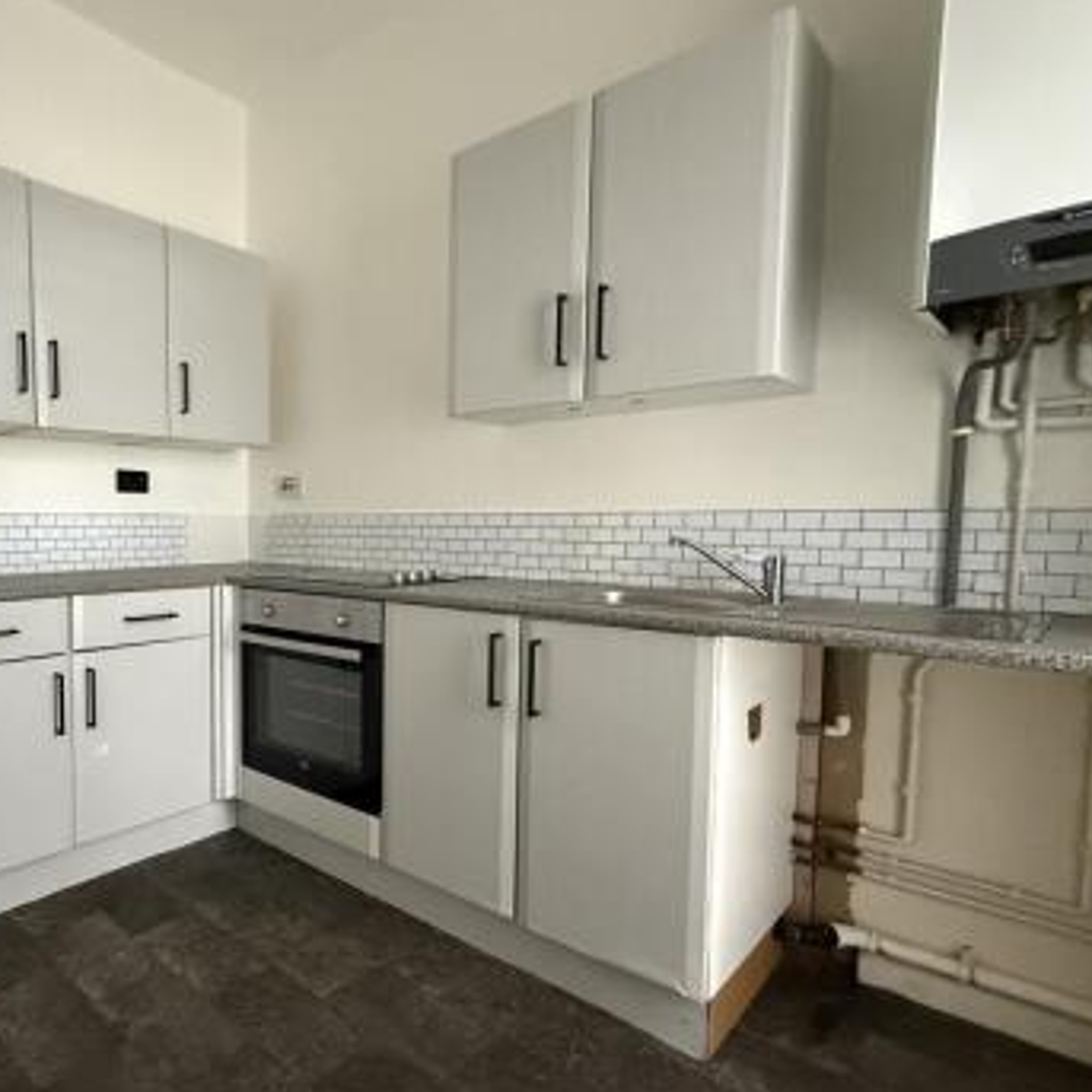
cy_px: 578
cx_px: 272
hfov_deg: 67.5
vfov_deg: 72.1
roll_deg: +0.0
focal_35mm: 21
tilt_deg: -3.9
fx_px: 749
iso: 1000
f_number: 2.2
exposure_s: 1/60
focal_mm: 2.22
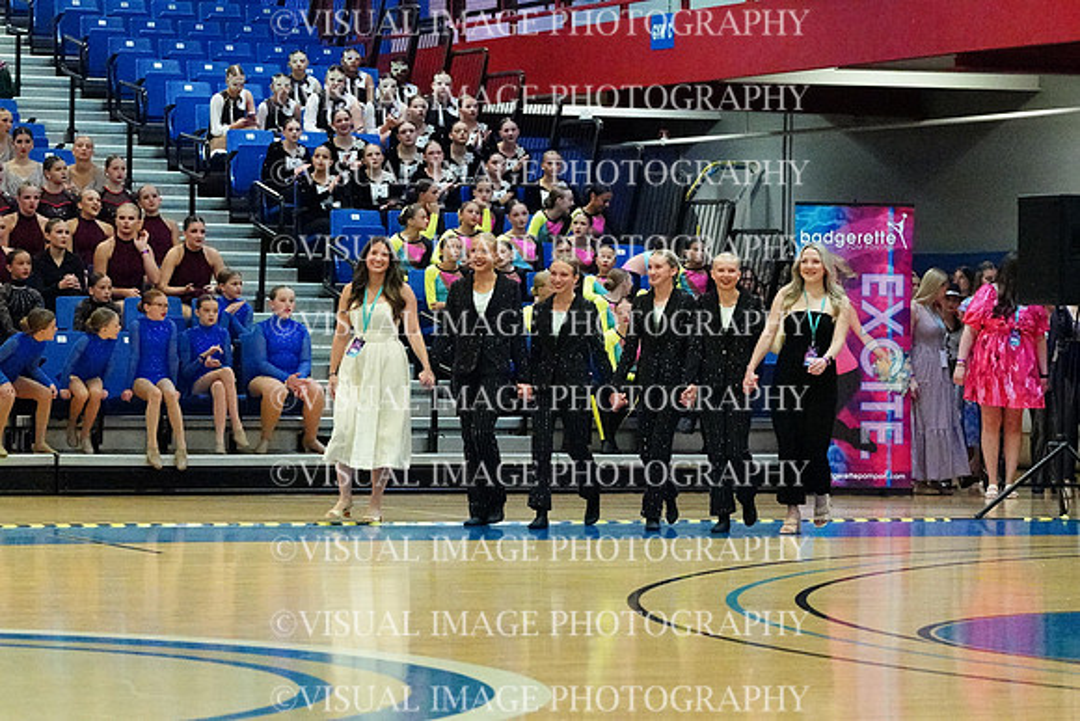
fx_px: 4051
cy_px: 360
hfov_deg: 15.2
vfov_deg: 10.2
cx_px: 540
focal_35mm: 135
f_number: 4
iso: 25600
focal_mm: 90
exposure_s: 1/1000
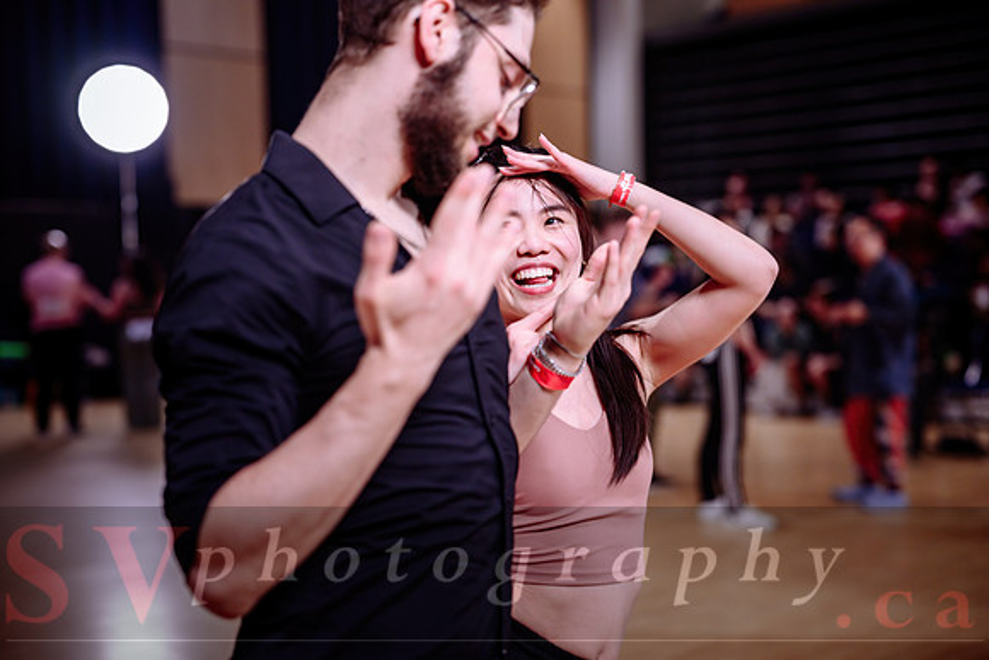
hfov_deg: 38.2
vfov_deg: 26.0
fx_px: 1429
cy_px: 330
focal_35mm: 52
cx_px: 494
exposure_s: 1/250
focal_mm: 52
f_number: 2
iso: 1250
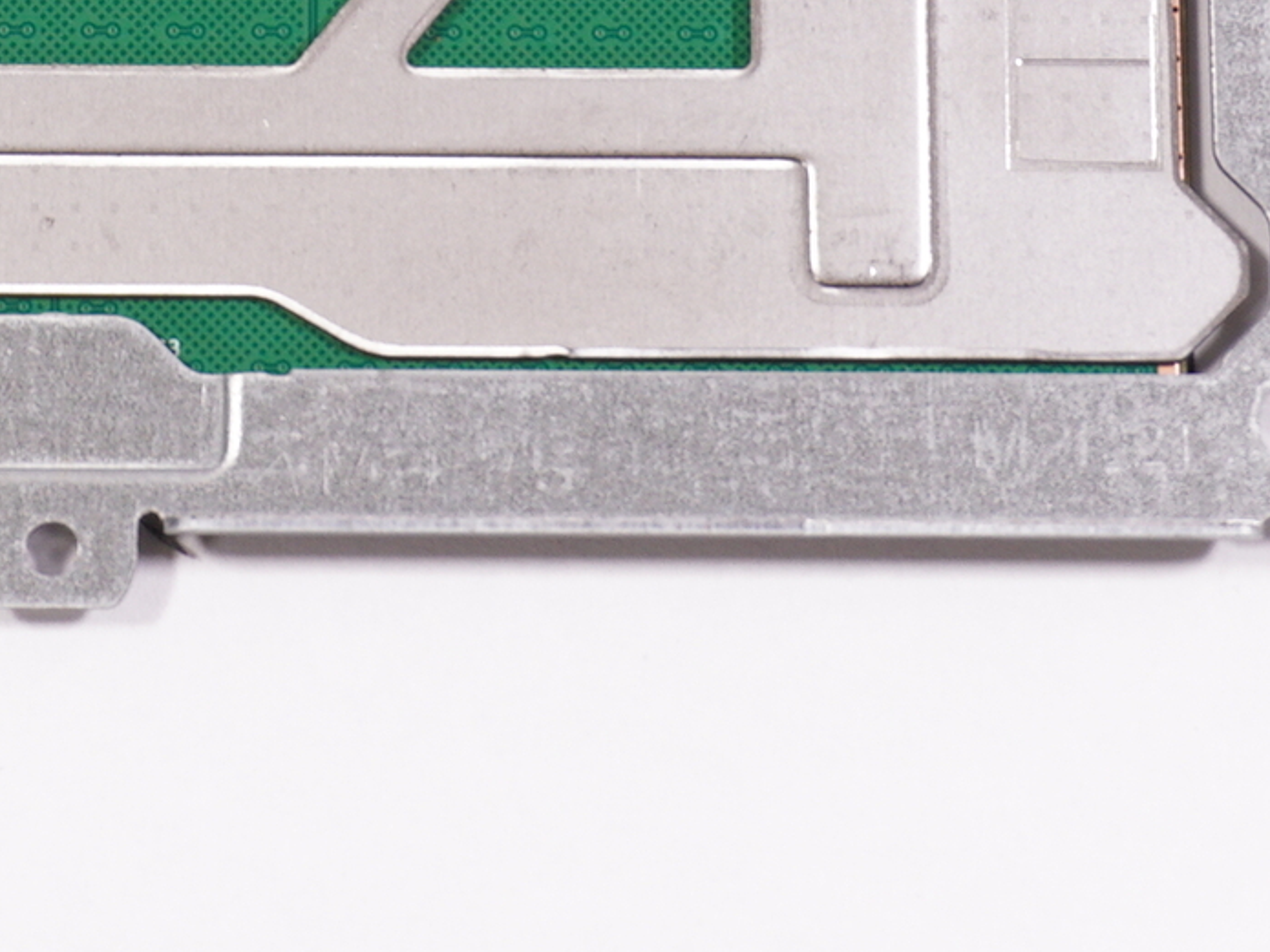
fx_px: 7033
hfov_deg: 10.3
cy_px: -325
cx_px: 104
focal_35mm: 192
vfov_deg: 7.6
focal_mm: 37
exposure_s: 1/80
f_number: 5.6
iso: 400
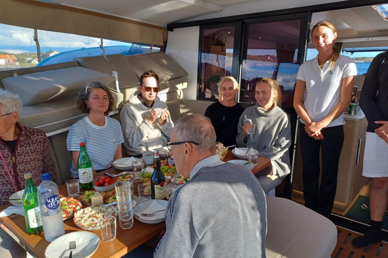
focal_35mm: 27
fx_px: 291
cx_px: 189
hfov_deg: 67.4
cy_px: 129
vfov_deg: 47.9
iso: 32
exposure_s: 1/121
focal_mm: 4.6
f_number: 1.8
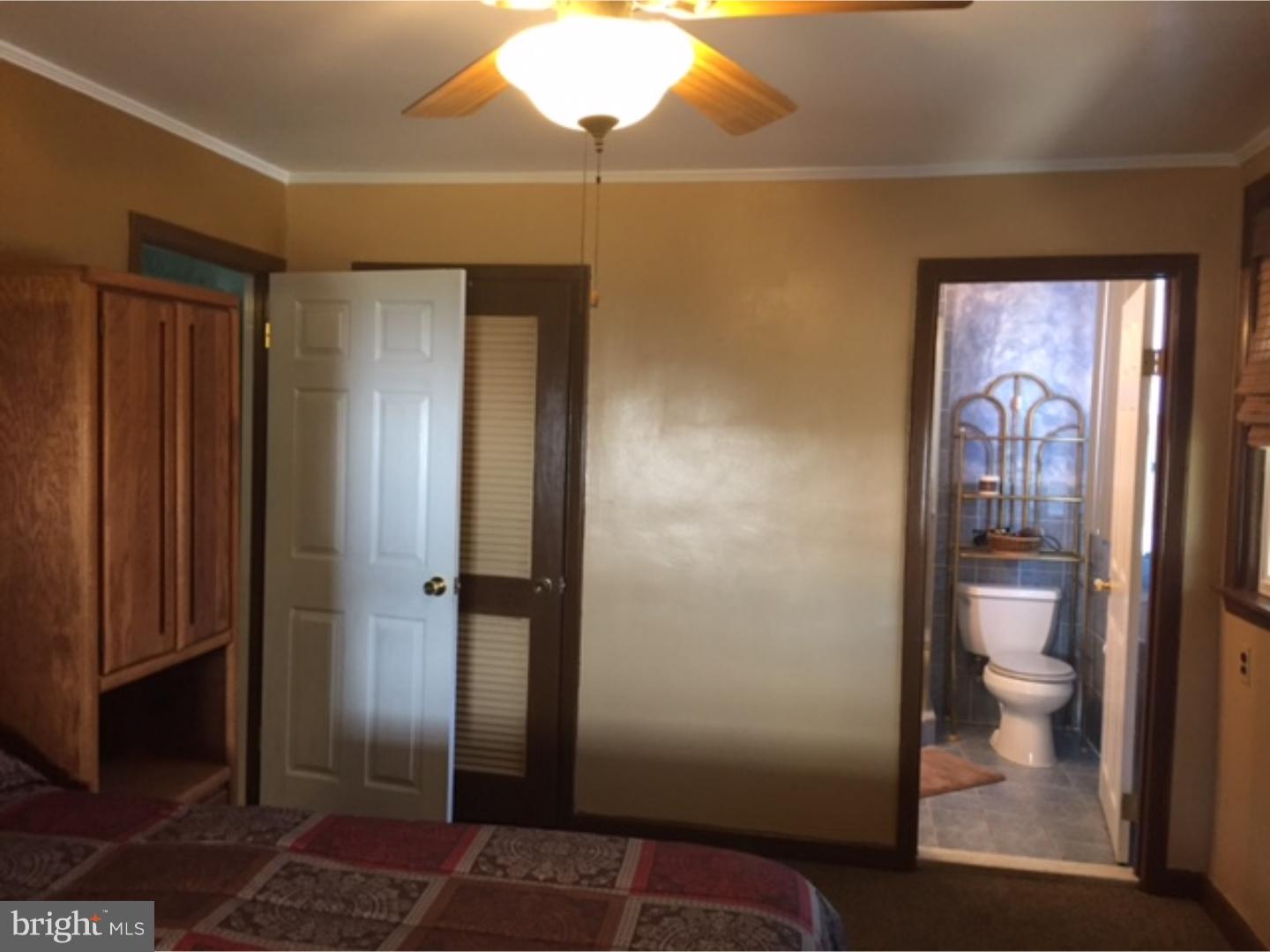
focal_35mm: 29
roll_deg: -2.9
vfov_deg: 48.2
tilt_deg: -3.3
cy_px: 476
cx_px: 635
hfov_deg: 61.7
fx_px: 1064
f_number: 2.2
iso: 160
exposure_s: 1/30
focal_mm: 4.15
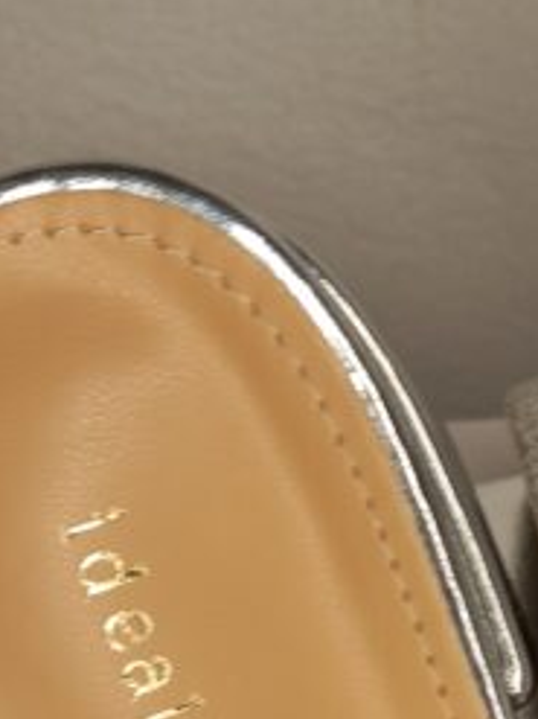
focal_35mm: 81
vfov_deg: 23.3
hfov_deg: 17.0
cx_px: 727
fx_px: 1680
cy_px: 699
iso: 32
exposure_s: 1/50
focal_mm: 4.6
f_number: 2
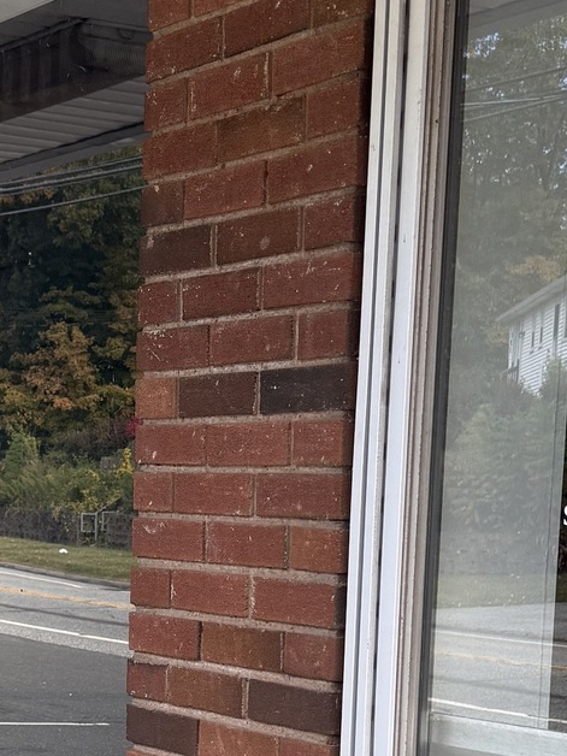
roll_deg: -1.6
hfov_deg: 16.6
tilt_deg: -6.2
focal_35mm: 88
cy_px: 737
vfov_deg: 21.5
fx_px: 1922
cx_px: 77
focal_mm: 6.76
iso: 80
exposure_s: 1/403
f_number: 1.78
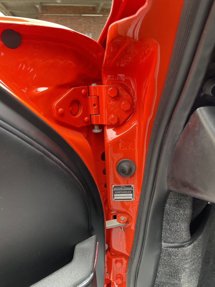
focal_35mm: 26
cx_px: 108
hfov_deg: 53.1
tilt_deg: -18.8
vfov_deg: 67.3
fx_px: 215
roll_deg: +1.7
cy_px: 144
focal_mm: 4.2
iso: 125
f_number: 1.6
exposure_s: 1/119
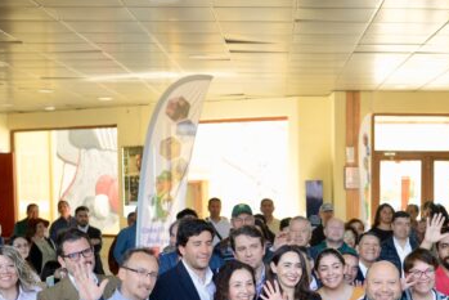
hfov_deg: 26.1
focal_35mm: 77
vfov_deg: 17.3
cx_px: 323
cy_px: 299
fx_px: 961
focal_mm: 35
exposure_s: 1/250
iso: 800
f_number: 3.5
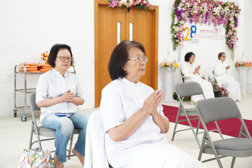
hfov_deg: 40.0
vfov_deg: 27.3
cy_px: 84
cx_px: 126
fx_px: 346
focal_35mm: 50
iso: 2500
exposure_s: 1/125
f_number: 3.5
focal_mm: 33
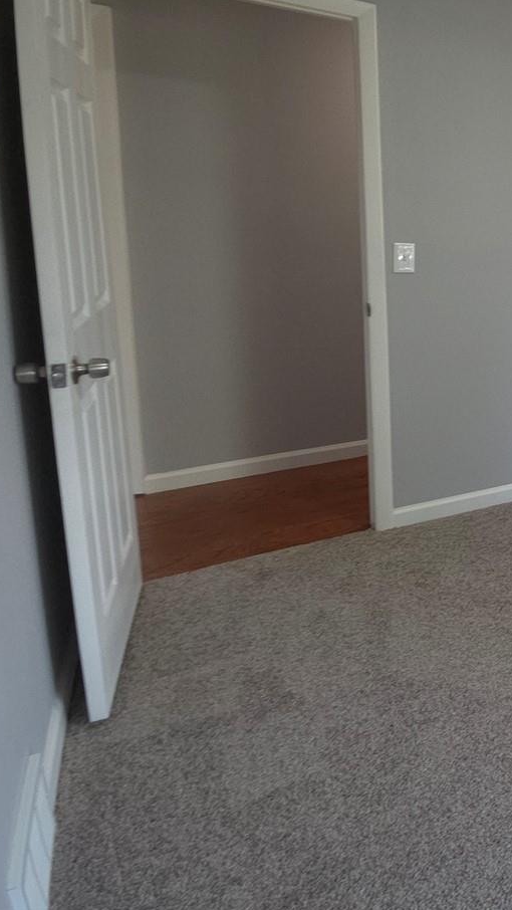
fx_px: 603
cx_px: 775
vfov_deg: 72.1
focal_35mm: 25
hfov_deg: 28.5
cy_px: 311
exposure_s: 1/30
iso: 100
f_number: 2.2
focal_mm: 2.2
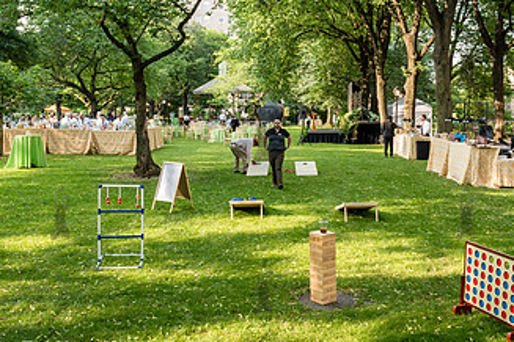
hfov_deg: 45.4
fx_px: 614
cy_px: 136
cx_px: 263
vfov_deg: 31.1
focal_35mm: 43
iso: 500
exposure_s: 1/250
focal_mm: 24
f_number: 3.5
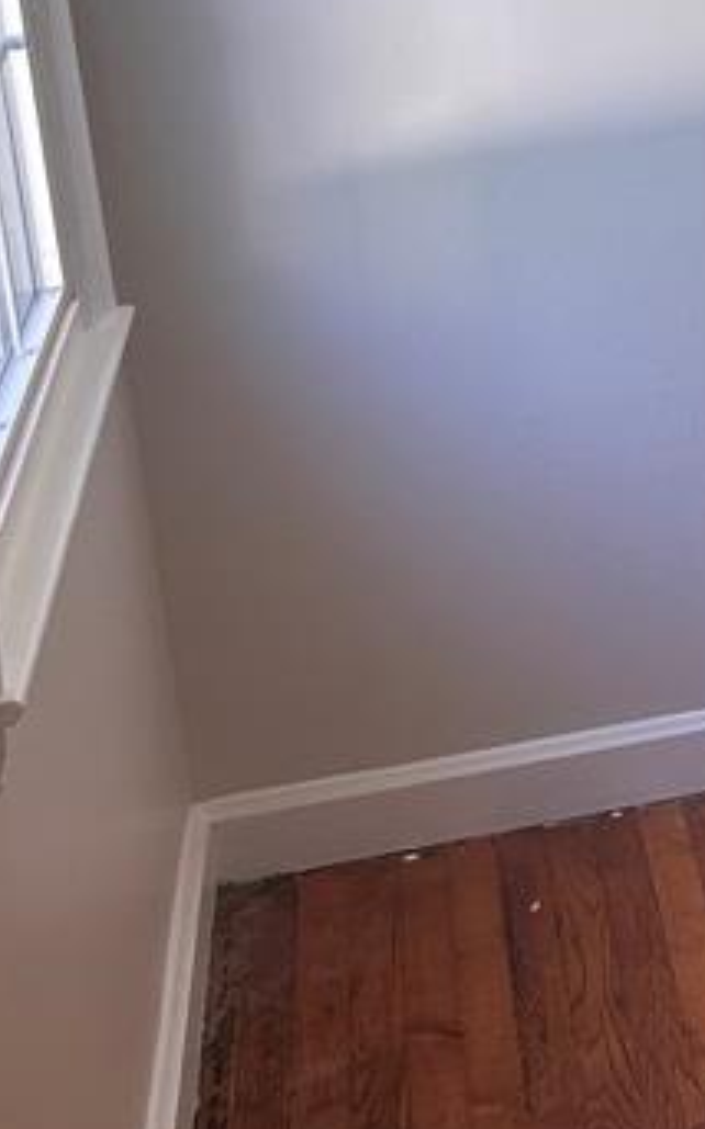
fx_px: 2339
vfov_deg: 26.7
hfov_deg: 14.2
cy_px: 227
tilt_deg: -15.0
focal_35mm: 76
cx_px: 1440
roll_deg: +0.1
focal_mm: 6.86
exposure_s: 1/118
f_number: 1.78
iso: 250
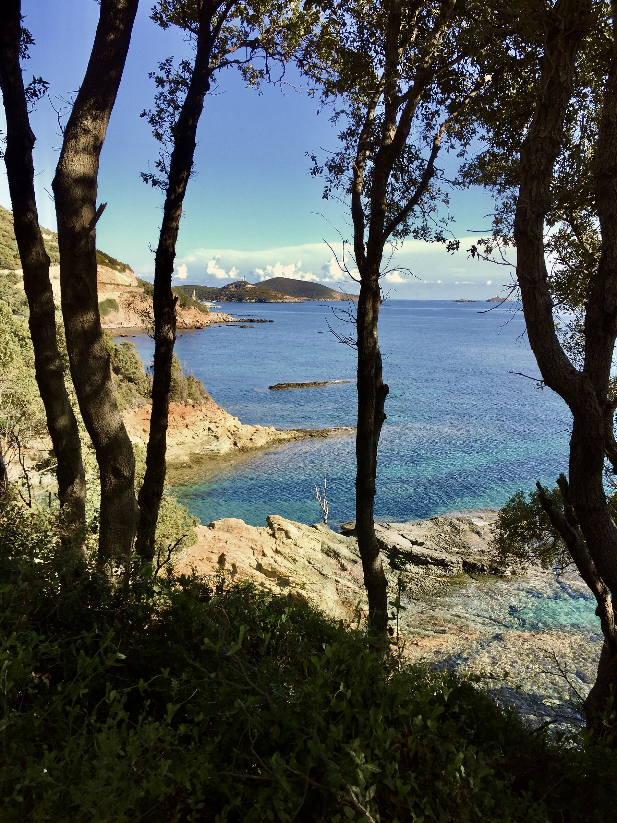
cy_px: 412
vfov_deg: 61.7
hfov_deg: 48.2
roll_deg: +0.6
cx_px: 308
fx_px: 689
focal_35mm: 29
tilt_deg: -8.9
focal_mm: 4.15
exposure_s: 1/746
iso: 32
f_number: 2.2
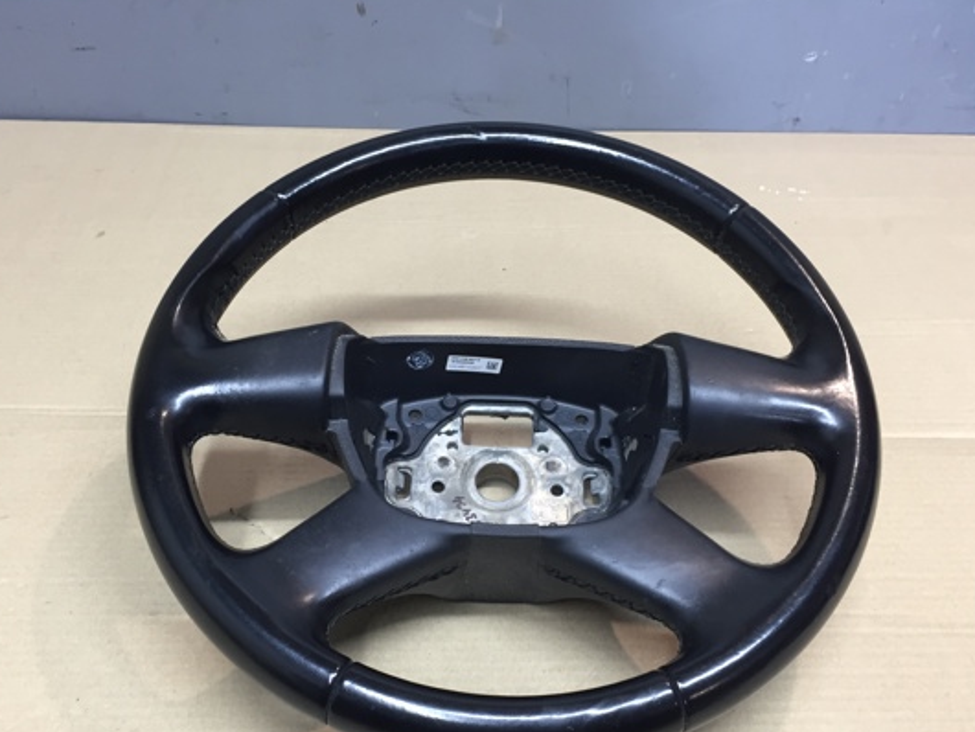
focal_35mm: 35
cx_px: 473
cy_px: 432
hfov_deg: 52.6
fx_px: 986
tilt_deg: -41.5
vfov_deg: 40.6
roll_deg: -3.4
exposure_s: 1/33
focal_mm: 4.15
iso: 100
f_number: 2.2
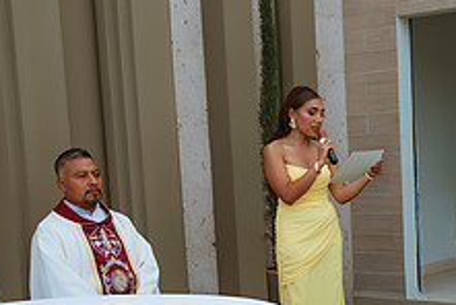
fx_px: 862
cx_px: 383
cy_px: 282
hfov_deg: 28.8
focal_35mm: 68
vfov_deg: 19.7
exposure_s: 1/1250
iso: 100
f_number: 2.8
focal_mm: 24
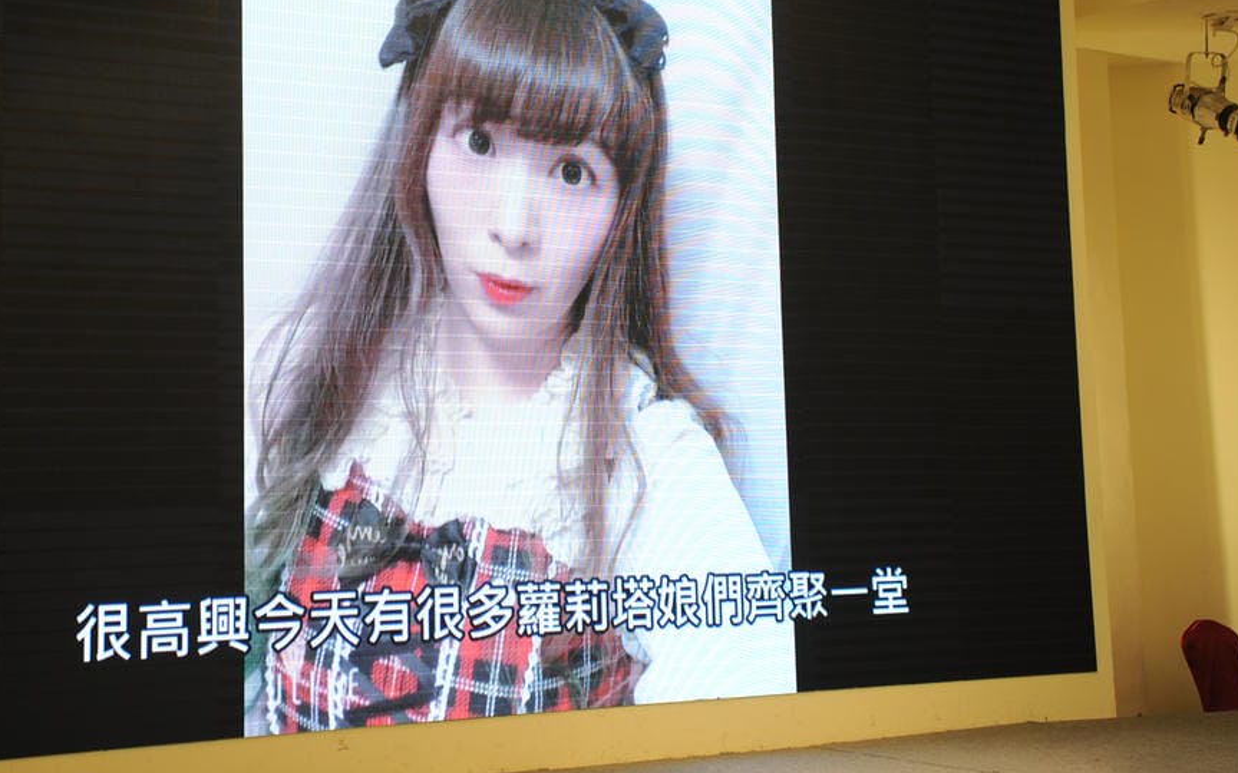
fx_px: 2294
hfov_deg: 30.1
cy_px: 222
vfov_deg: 19.0
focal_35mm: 68
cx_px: 488
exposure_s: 1/100
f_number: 3.2
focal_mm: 48
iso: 800
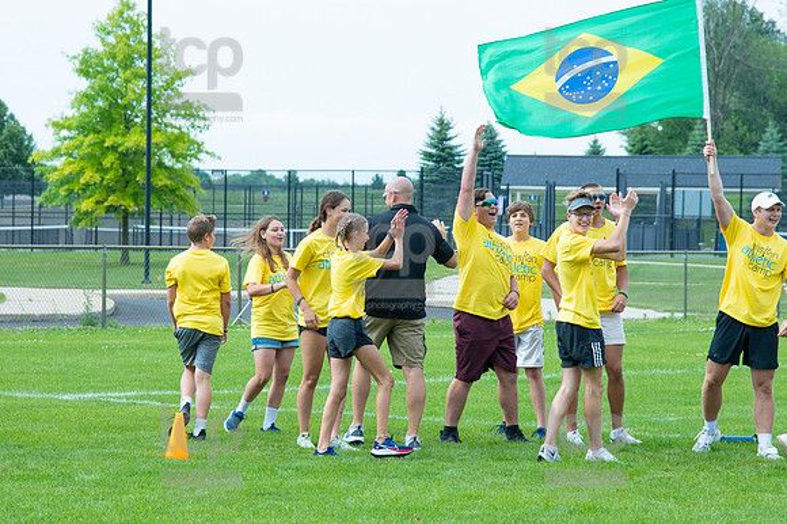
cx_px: 394
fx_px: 3670
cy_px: 262
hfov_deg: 12.2
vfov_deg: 8.2
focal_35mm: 168
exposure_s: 1/1250
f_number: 5.6
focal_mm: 112
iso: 320
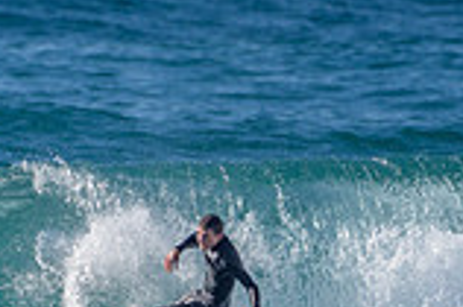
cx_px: 177
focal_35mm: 2249
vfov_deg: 0.6
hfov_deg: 0.9
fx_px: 28894
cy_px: 338
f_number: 5.6
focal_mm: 500
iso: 180
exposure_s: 1/2000
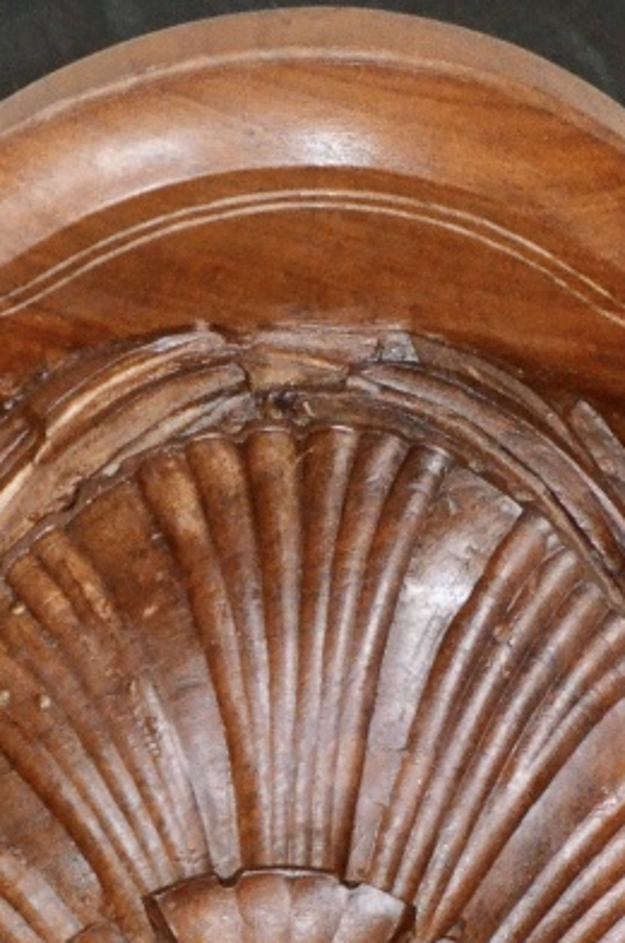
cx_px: 319
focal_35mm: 253
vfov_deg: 8.1
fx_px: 6599
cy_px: 1013
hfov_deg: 5.4
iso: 3200
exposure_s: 1/60
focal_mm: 55
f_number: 5.6
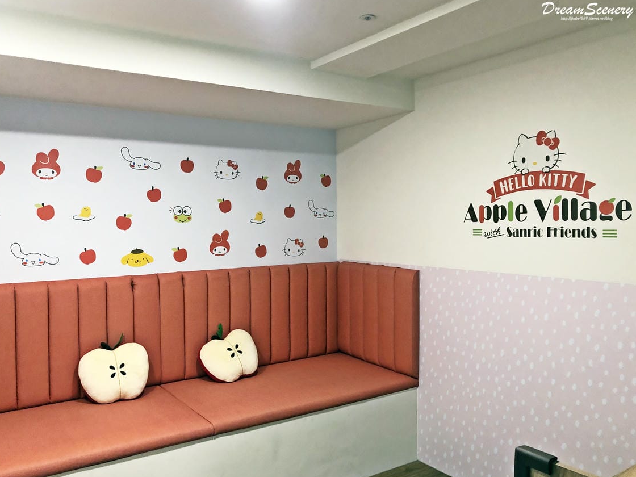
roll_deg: +0.7
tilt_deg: -3.5
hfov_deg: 59.9
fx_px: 551
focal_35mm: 30
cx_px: 306
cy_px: 239
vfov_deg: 46.8
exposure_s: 1/15
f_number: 1.8
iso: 50
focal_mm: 3.99
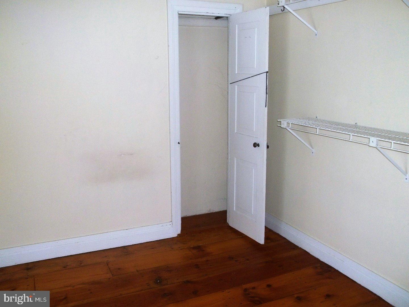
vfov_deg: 42.9
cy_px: 154
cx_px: 204
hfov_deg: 55.4
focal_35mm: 33
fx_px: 390
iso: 160
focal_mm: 5.9
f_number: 3.3
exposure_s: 1/30
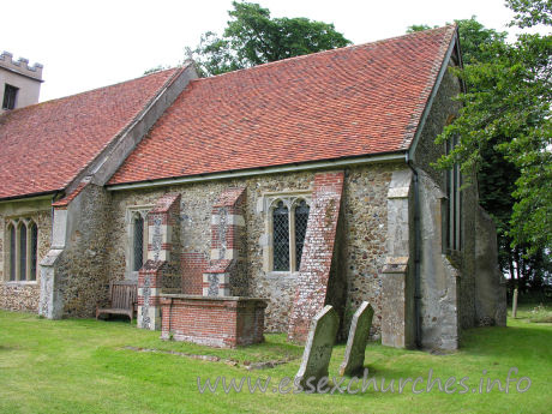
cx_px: 276
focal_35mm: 35
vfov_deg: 40.7
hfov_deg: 52.6
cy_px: 207
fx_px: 558
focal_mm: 8.9
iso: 50
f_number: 4.5
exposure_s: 1/115
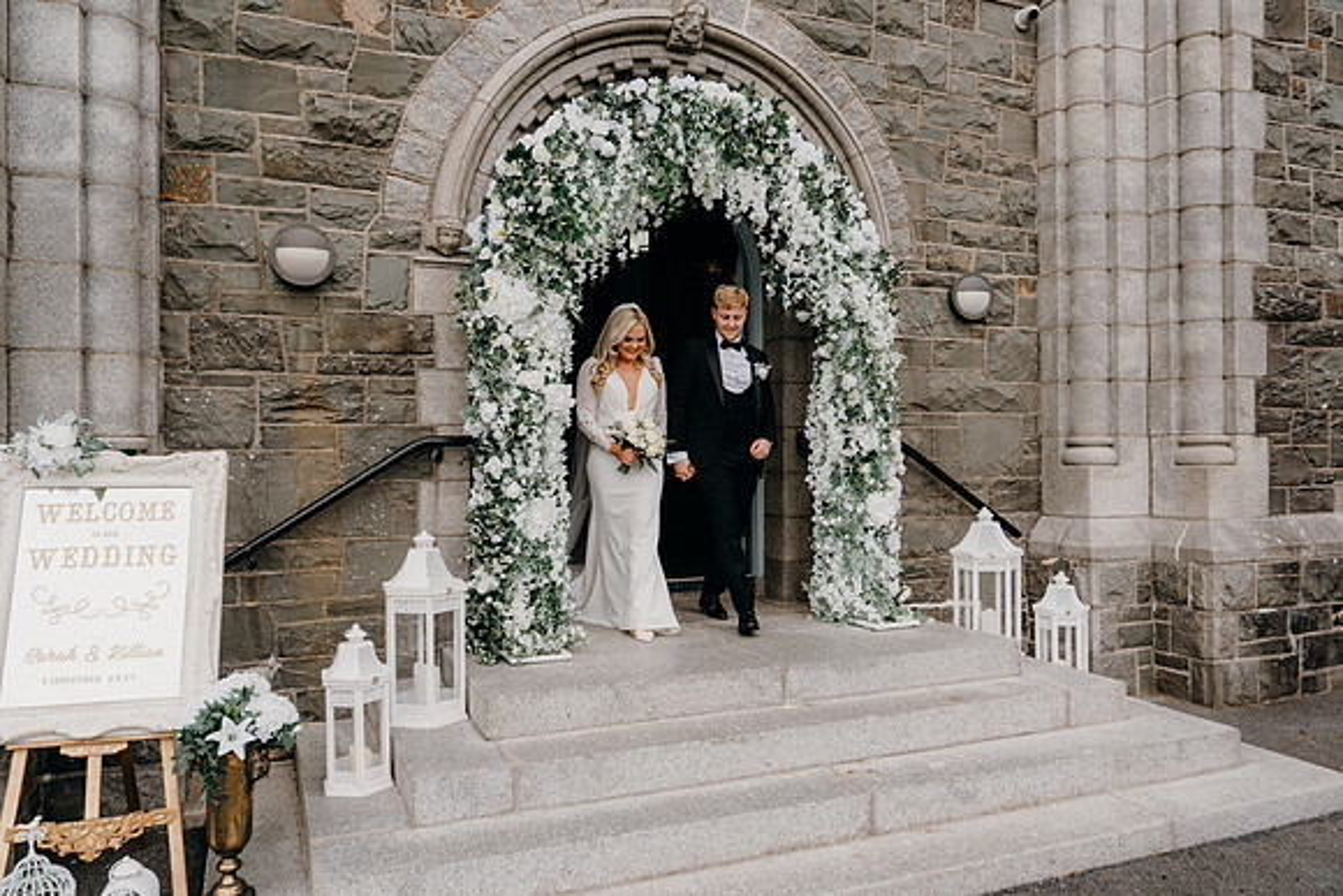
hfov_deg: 69.4
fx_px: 970
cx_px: 672
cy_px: 448
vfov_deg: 49.6
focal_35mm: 26
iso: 125
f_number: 3.5
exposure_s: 1/250
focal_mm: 26
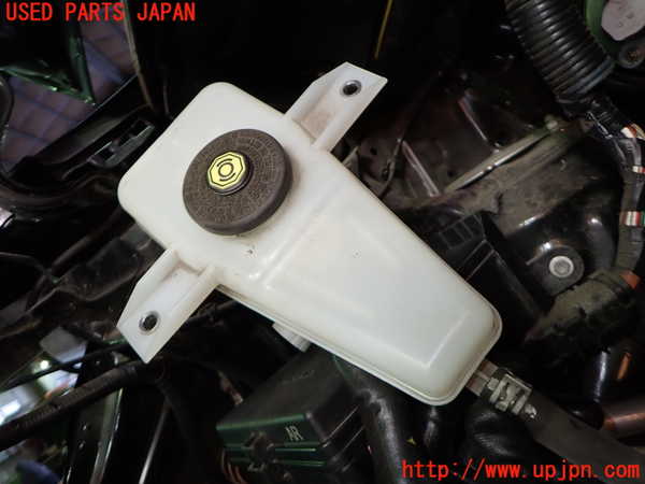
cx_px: 322
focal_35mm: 25
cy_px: 242
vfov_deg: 54.9
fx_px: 466
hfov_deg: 69.4
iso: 200
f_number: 2
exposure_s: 1/40
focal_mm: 4.5
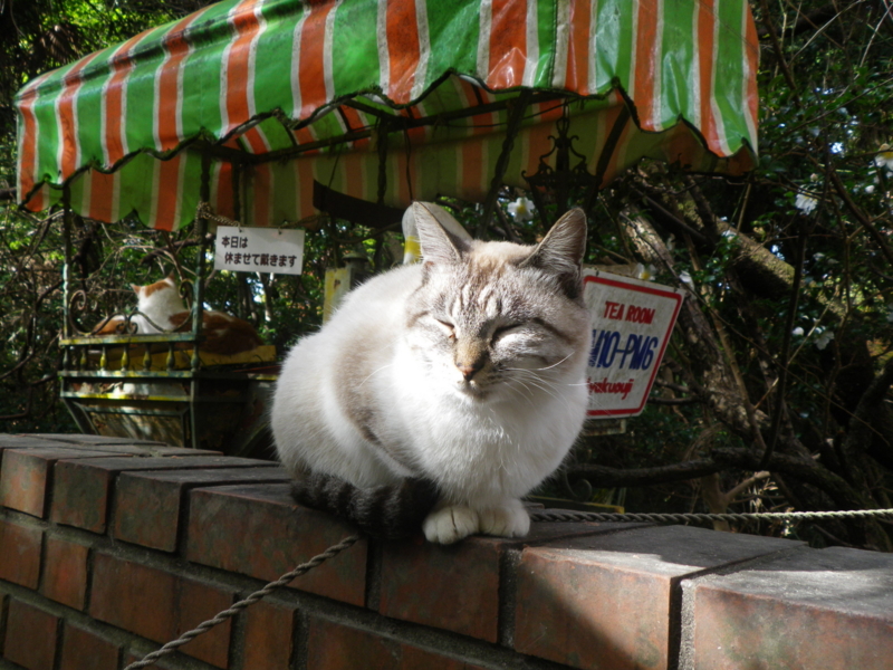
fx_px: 903
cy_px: 335
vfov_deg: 40.7
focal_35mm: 35
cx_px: 446
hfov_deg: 52.6
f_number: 3.8
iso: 64
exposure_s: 1/60
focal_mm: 6.2
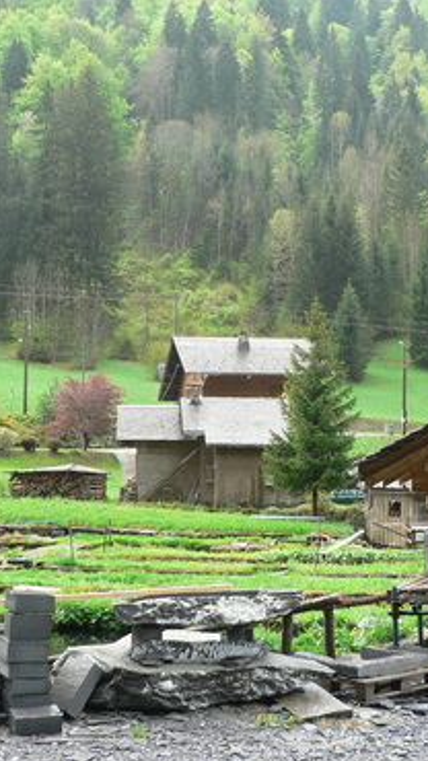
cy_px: 384
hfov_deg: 22.5
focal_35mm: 53
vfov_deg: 39.2
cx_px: 309
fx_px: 1070
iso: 80
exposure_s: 1/80
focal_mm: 6
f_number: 2.8
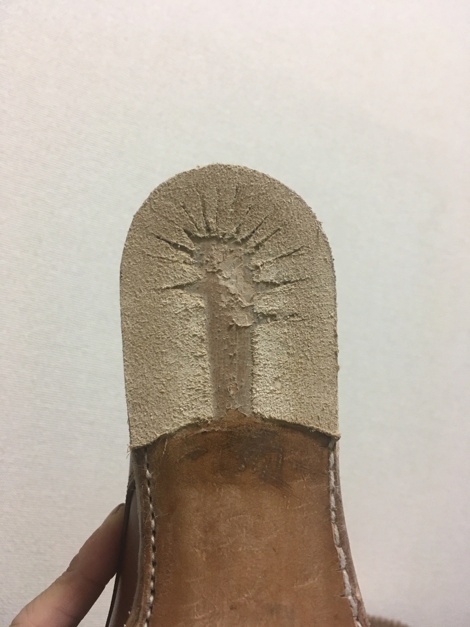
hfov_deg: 48.2
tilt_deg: +7.2
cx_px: 235
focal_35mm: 29
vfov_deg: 61.7
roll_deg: -10.6
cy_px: 314
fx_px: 525
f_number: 2.2
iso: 100
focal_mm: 4.15
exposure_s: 1/30
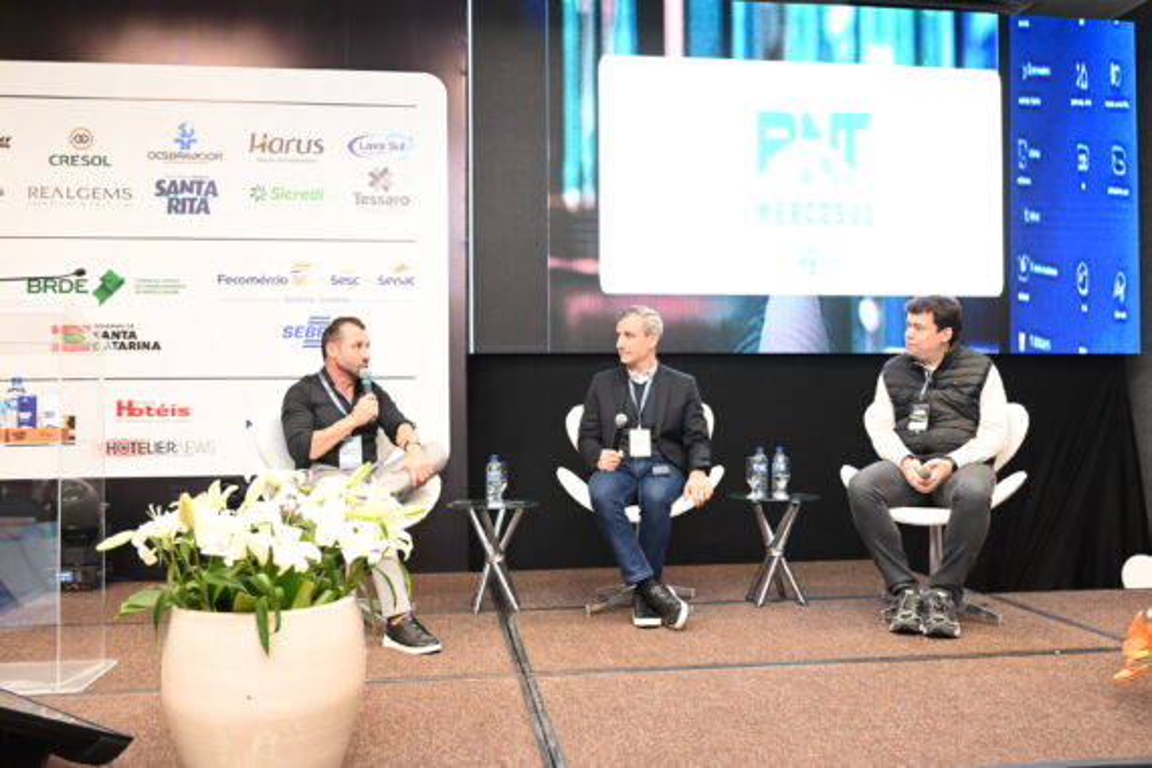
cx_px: 576
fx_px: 1024
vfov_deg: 41.1
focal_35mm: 32
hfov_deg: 58.7
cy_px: 384
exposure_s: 1/125
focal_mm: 32
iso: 5000
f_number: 4
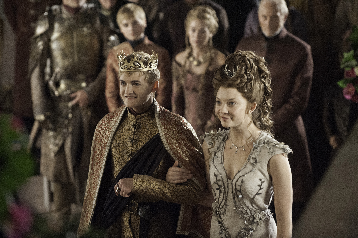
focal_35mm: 170
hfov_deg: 12.1
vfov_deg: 8.1
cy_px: 119
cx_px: 179
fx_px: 1689
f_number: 4
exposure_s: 1/160
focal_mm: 170
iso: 3200
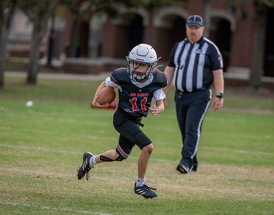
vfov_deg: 4.5
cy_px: 115
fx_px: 2734
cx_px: 132
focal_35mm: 340
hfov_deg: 5.7
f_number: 2.8
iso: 400
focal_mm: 200
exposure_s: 1/1250
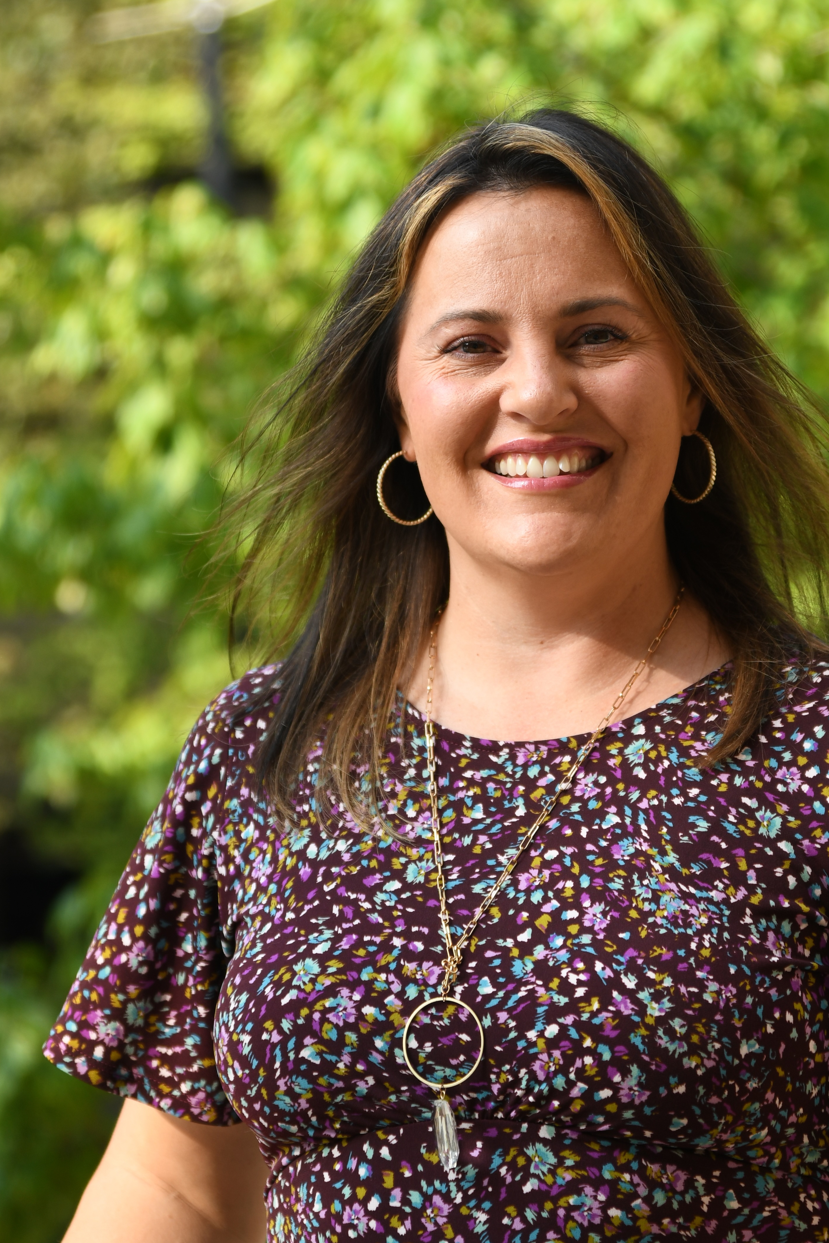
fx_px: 4387
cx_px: 573
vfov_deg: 16.1
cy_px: 573
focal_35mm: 127
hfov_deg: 10.8
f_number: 2.8
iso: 200
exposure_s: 1/1000
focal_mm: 65
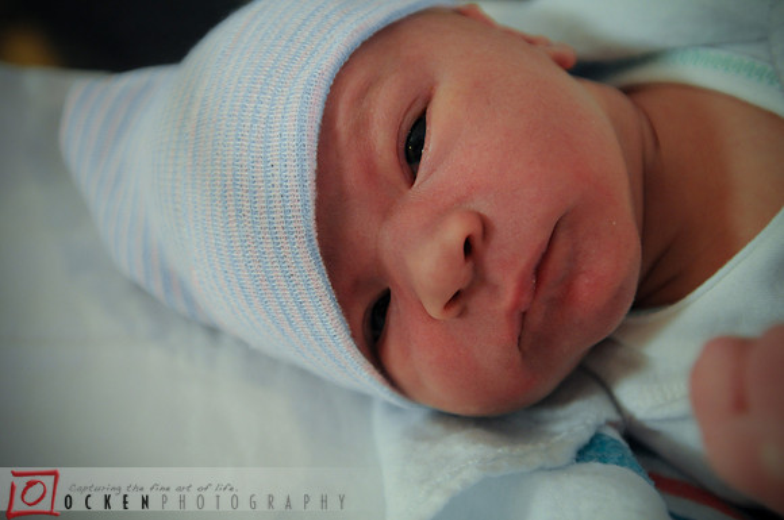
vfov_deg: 31.8
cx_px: 392
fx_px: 913
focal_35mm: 42
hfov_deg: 46.5
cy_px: 260
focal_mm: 28
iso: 800
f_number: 2.8
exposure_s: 1/30
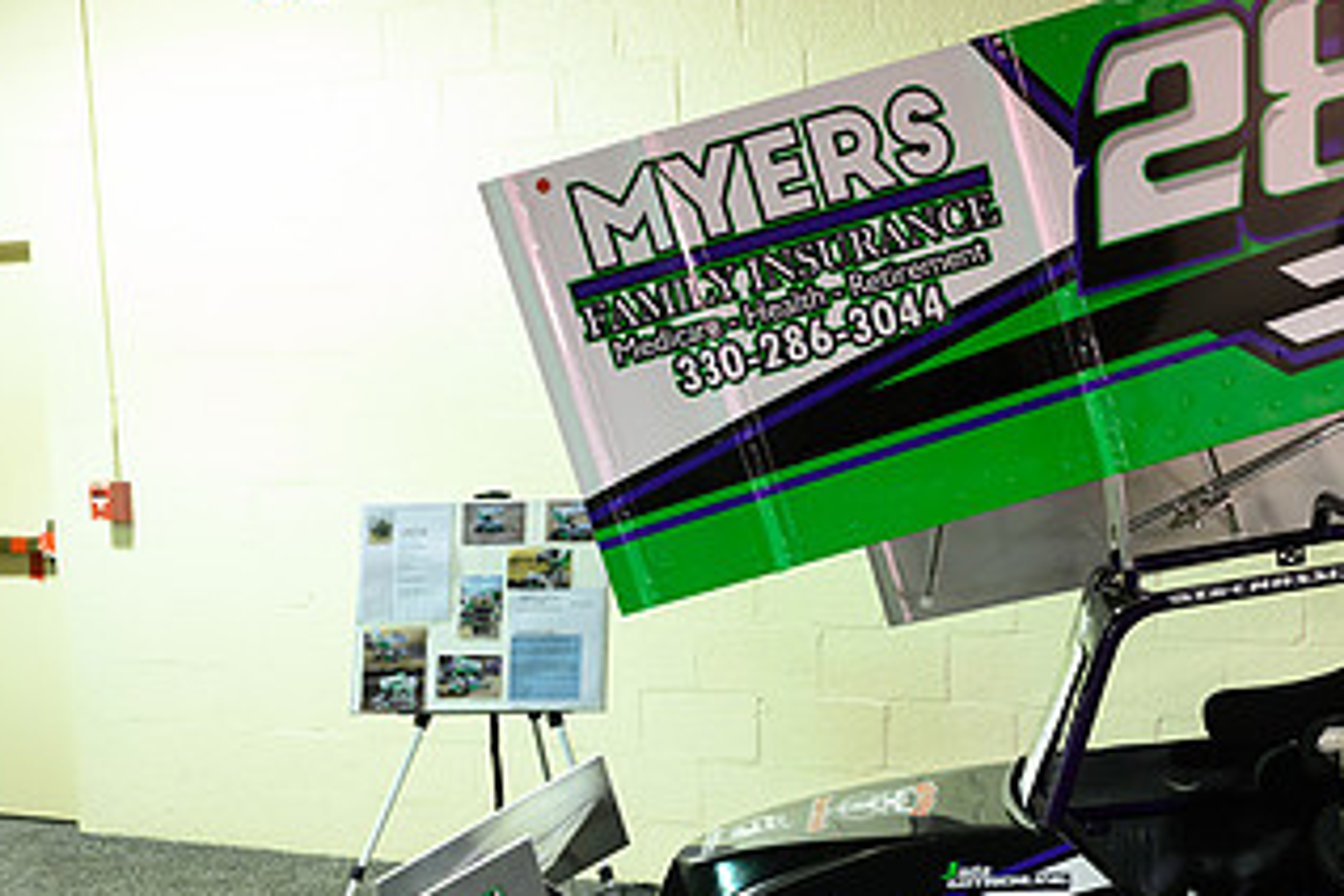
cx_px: 1061
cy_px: 695
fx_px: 1941
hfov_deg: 37.0
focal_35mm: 52
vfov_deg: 25.6
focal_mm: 28.5
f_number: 4
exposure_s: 1/250
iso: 4000
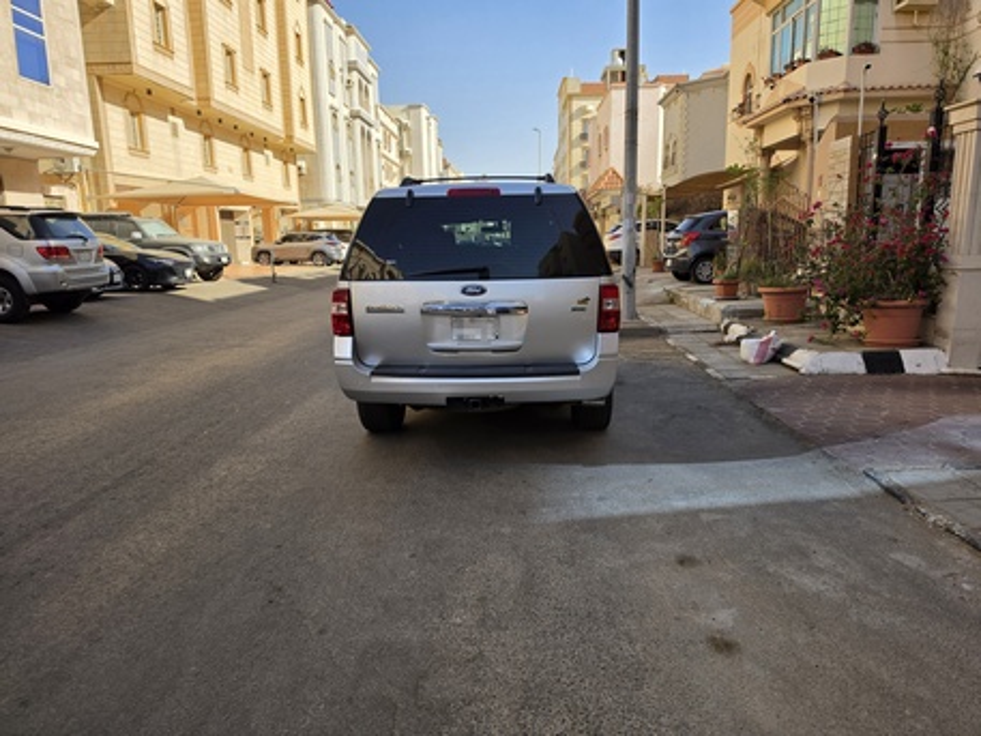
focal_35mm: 23
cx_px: 490
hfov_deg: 73.9
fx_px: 652
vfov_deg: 58.9
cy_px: 368
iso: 64
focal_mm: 6.5
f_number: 1.4
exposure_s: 1/10000
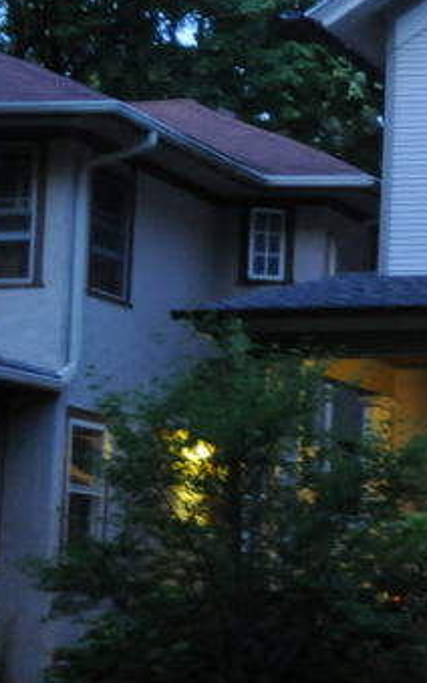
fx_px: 2596
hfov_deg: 8.8
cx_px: 916
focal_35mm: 140
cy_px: 208
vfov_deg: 14.9
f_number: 4
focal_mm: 31
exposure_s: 1/4
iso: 1250
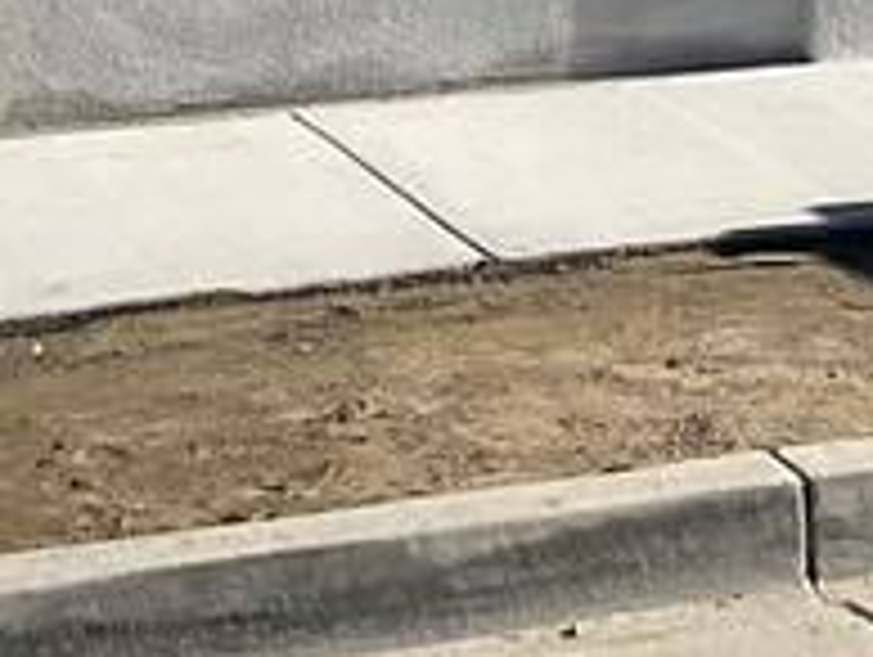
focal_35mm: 153
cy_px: -702
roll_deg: -0.4
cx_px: 900
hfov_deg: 12.7
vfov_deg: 9.1
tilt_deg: +1.6
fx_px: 3863
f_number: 1.8
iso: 16
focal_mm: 3
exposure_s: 1/2058
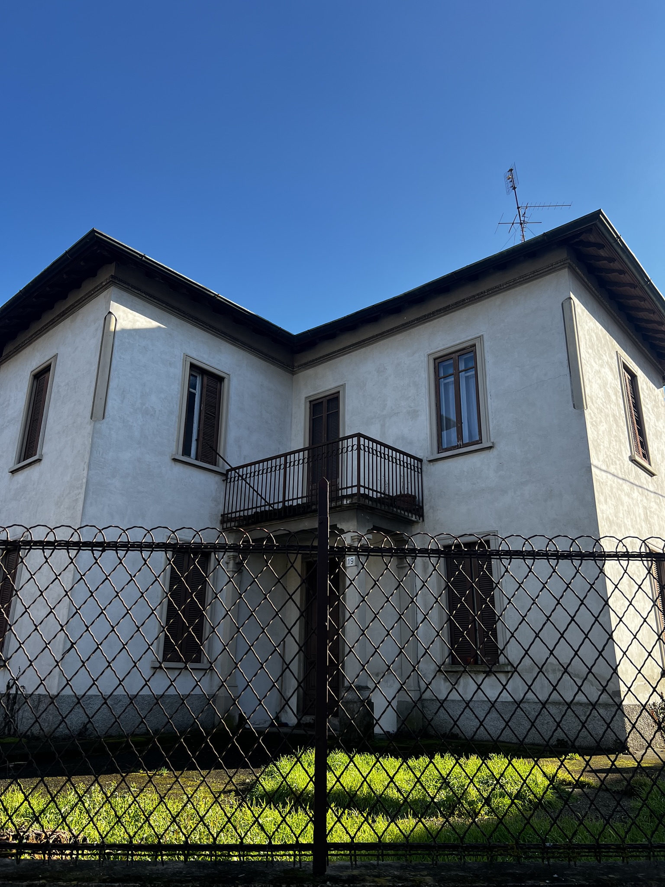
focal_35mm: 26
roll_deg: -1.3
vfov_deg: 67.3
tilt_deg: +19.6
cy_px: 444
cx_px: 332
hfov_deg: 53.1
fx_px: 666
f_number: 1.5
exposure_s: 1/1266
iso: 50
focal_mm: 5.7
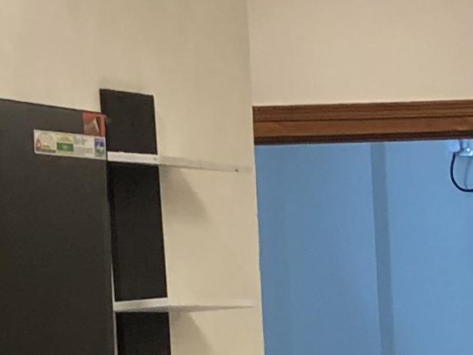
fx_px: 2719
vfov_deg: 7.0
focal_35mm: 199
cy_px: 870
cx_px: 971
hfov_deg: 9.3
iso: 40
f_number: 1.8
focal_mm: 4
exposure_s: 1/33
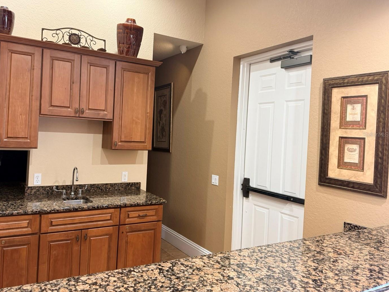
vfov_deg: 49.7
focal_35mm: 28
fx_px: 315
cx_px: 163
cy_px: 134
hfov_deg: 63.1
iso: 250
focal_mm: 6.76
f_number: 1.78
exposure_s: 1/60
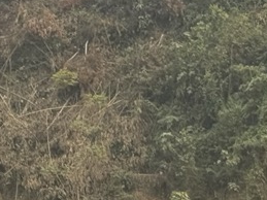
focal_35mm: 237
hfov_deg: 8.3
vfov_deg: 6.2
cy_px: 300
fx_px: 1827
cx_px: 58
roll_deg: +2.4
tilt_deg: -1.2
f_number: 1.78
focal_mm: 6.76
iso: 64
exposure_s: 1/1043
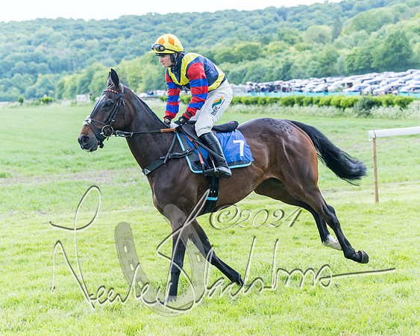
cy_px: 143
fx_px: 1209
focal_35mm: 97
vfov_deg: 15.8
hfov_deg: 19.7
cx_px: 198
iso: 800
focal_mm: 70
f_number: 4
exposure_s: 1/1600
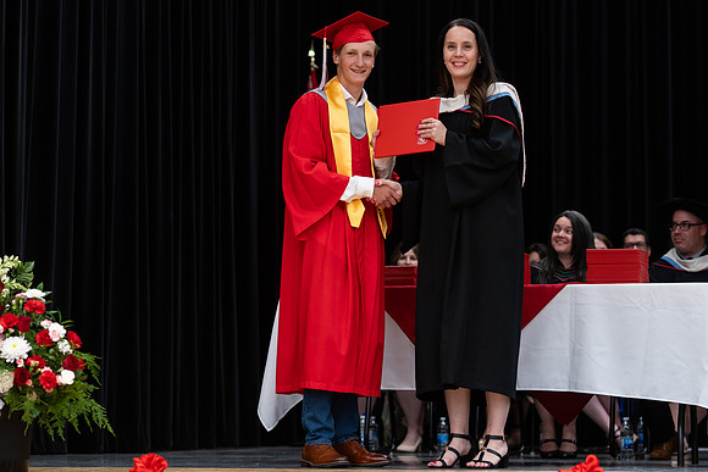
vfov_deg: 12.3
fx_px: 2191
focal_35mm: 111
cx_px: 354
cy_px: 245
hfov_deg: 18.4
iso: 1000
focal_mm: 85
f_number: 2.8
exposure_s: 1/200
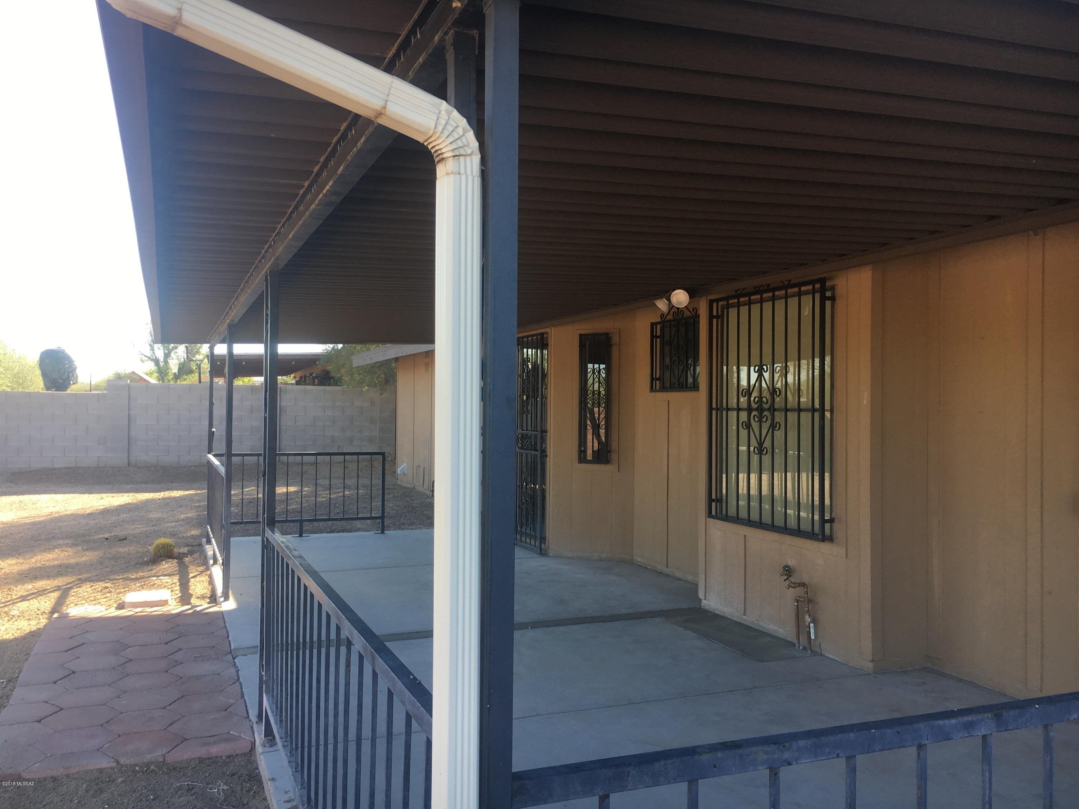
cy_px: 404
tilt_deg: -0.1
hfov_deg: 61.7
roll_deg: -0.5
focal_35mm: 29
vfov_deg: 48.2
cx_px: 540
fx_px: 904
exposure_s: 1/217
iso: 25
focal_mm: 4.15
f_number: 2.2
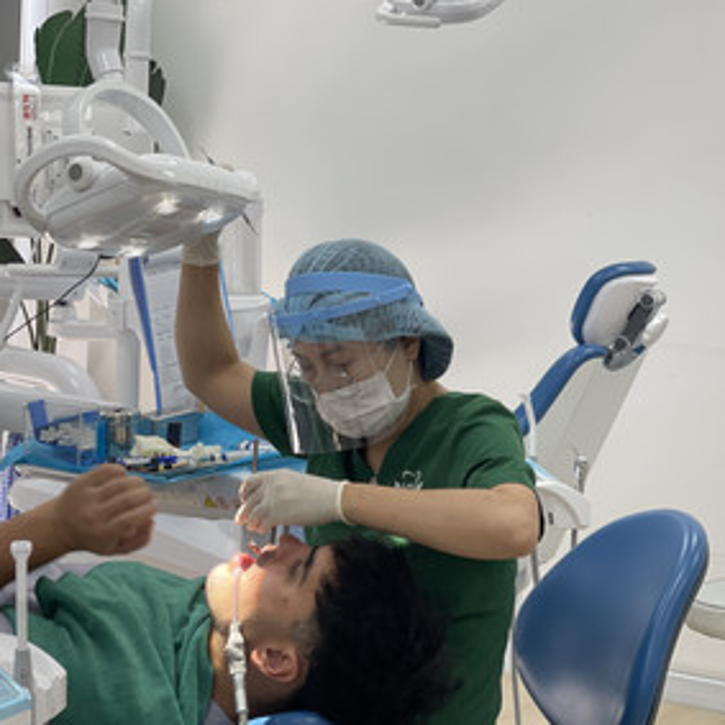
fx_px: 2370
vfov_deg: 17.4
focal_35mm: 100
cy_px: 366
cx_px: 288
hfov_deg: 17.4
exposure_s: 1/100
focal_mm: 7.5
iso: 50
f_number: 2.2
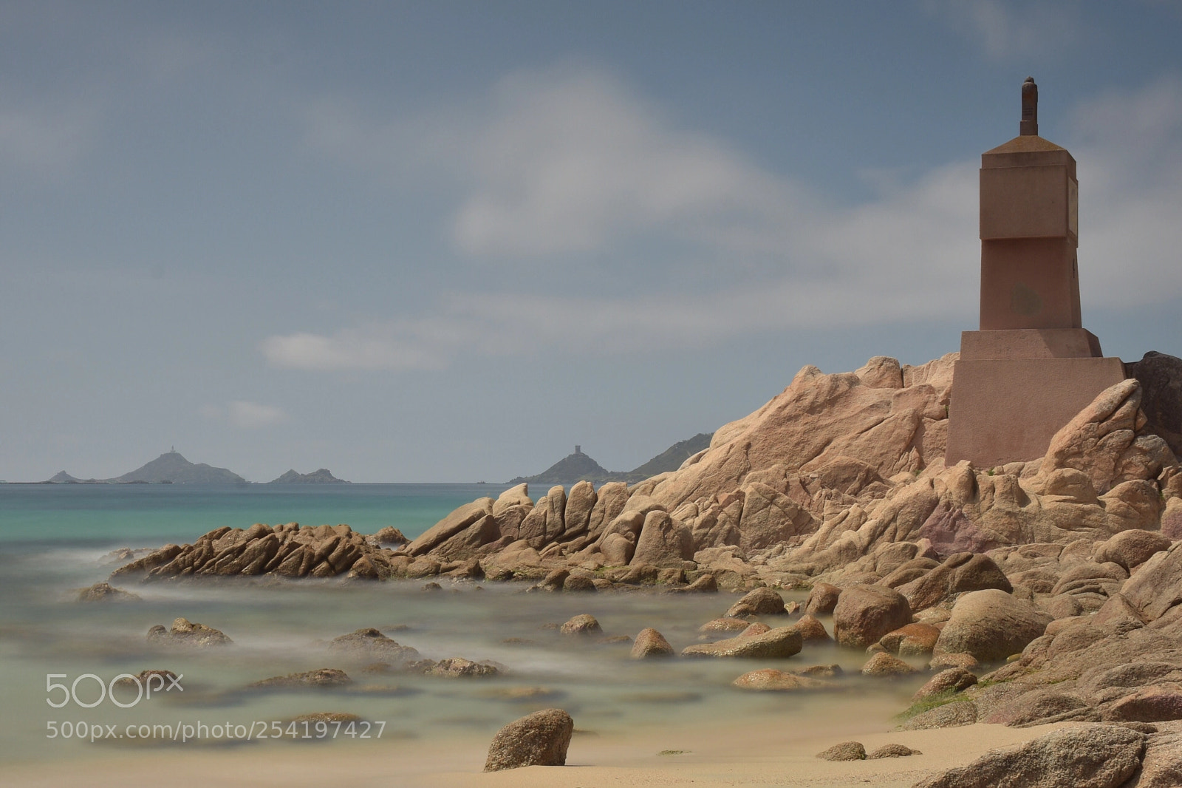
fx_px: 1280
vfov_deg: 34.2
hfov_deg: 49.6
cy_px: 394
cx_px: 591
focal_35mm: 39
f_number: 18
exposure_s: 30
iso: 100
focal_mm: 26
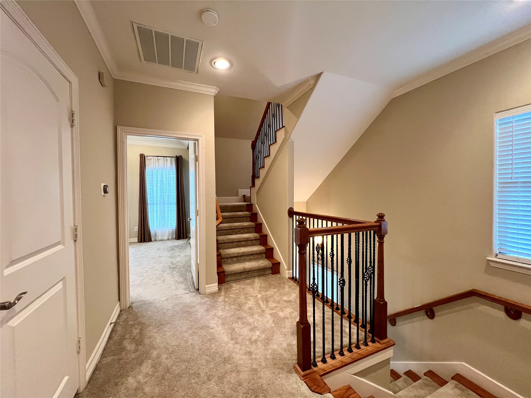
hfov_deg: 106.2
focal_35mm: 13
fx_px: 199
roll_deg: +0.2
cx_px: 266
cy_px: 199
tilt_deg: -1.7
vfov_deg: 89.9
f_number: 1.8
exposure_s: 1/60
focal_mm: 1.57
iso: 320
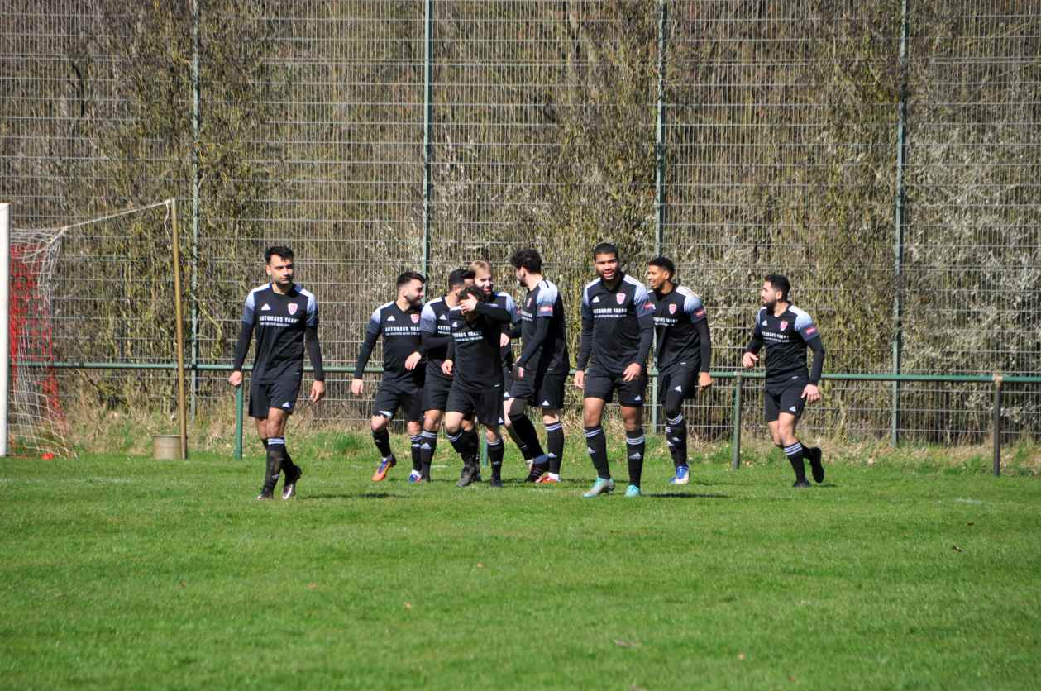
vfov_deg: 4.5
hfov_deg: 6.8
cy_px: 349
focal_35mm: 305
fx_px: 8808
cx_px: 517
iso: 200
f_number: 6.3
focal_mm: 200
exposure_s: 1/640
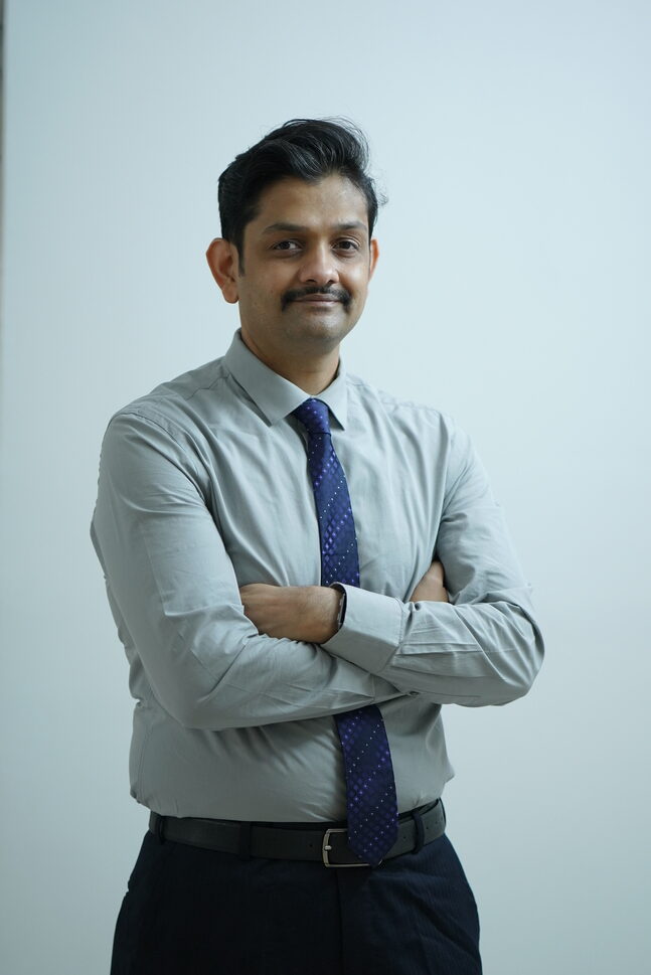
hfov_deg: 10.8
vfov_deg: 16.1
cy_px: 488
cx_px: 326
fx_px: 3441
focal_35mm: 127
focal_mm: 85
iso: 640
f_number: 1.8
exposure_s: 1/250
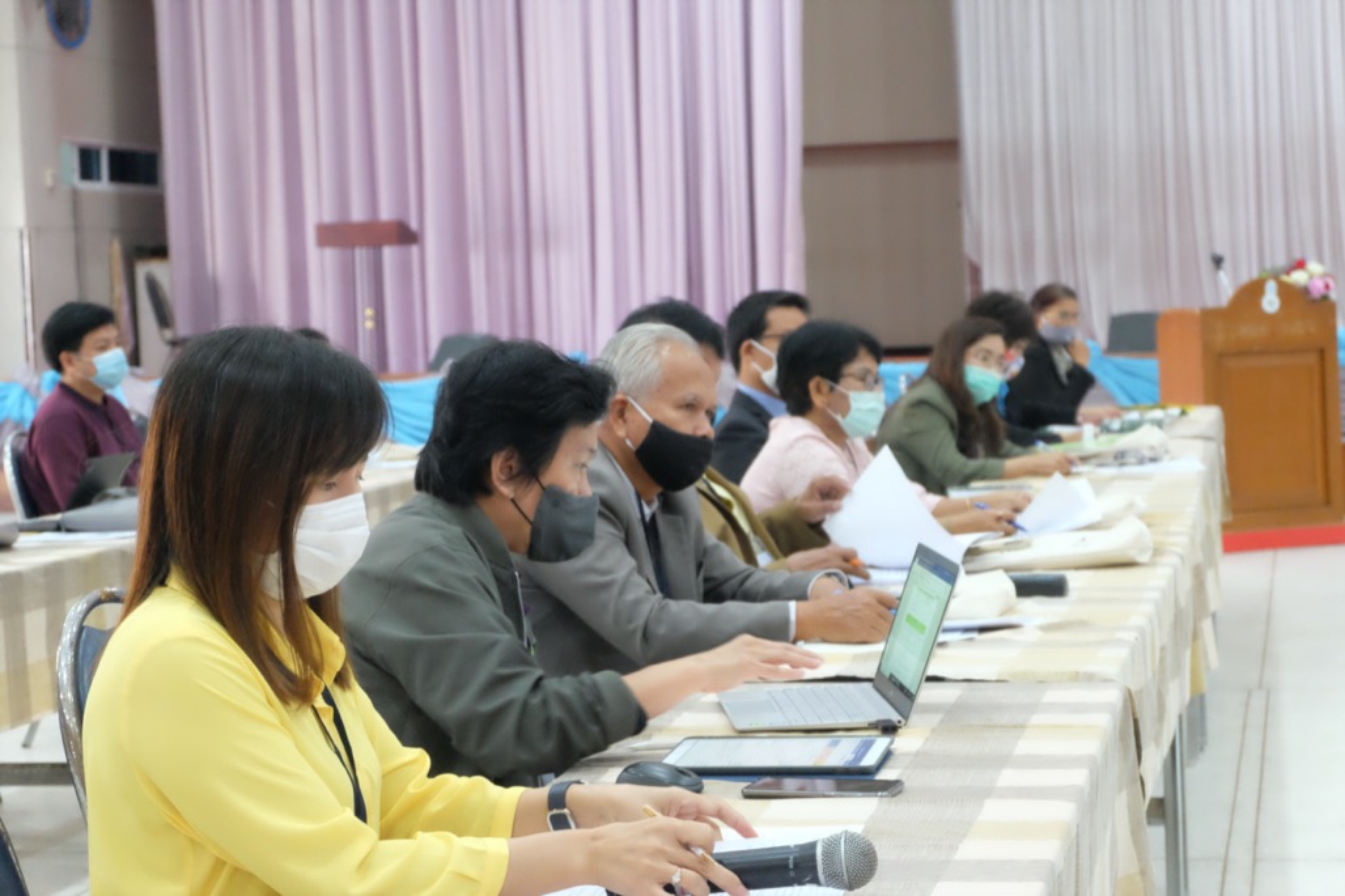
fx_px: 2801
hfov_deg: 27.0
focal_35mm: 75
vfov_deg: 18.2
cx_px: 672
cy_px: 448
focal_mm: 50
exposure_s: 1/56
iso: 6400
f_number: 5.6
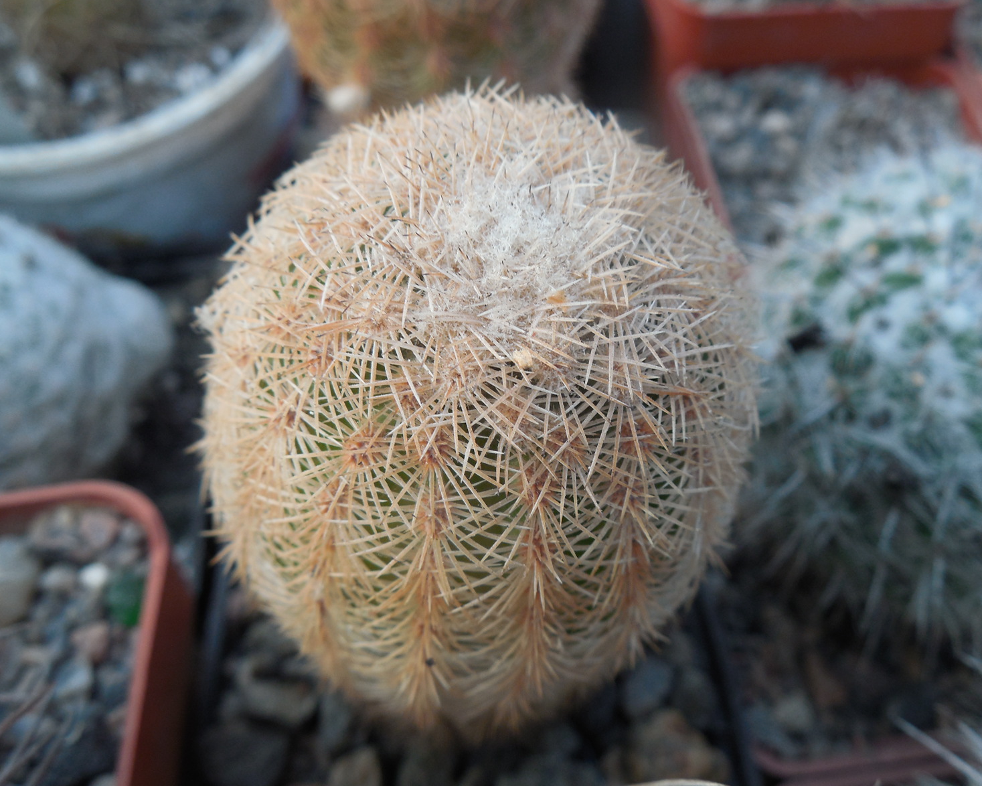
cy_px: 390
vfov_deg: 44.6
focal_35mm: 33
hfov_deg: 54.2
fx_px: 959
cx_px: 519
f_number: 3.6
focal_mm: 5.6
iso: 125
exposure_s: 1/80
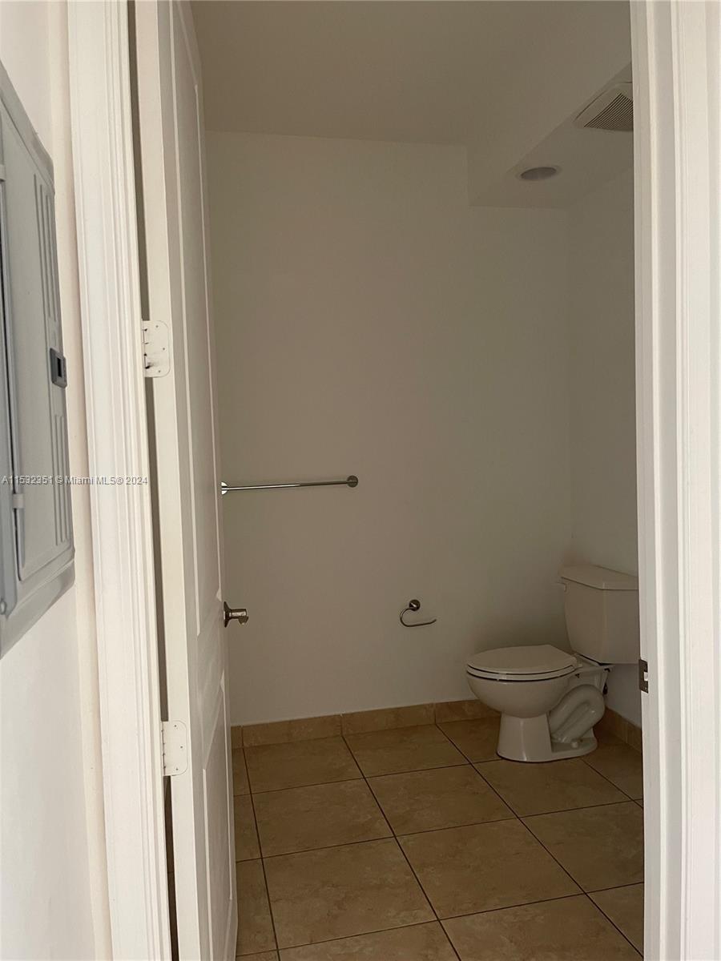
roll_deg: +2.2
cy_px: 480
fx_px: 694
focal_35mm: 25
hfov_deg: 54.9
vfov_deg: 69.4
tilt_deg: -1.4
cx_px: 360
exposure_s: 1/60
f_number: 1.6
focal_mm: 5.1
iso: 250
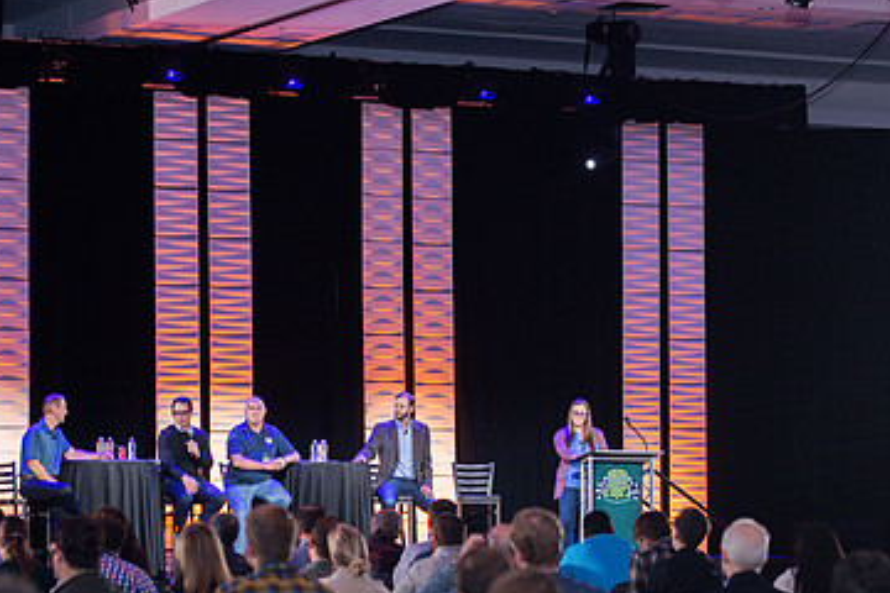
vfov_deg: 10.5
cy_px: 444
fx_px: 3214
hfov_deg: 15.8
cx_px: 383
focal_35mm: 130
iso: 500
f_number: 3.2
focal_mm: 80
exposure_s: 1/250
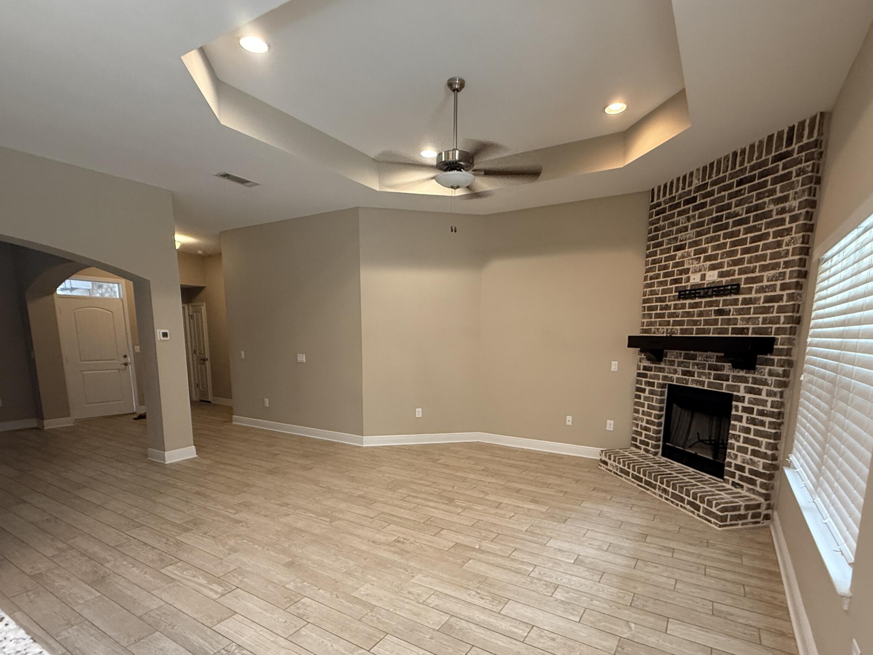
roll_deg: -0.5
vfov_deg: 70.4
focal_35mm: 18
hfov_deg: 87.7
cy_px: 412
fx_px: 454
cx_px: 452
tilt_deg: -7.9
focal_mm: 2.22
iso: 250
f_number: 2.2
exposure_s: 1/60
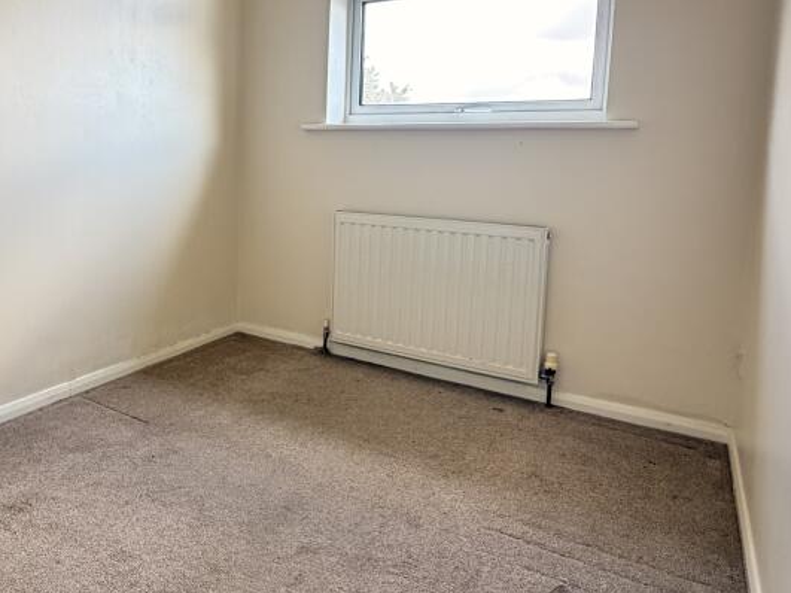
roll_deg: -0.3
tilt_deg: -7.1
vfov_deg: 50.7
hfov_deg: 63.9
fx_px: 617
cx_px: 274
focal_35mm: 27
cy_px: 213
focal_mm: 2.22
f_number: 2.2
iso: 320
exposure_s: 1/84
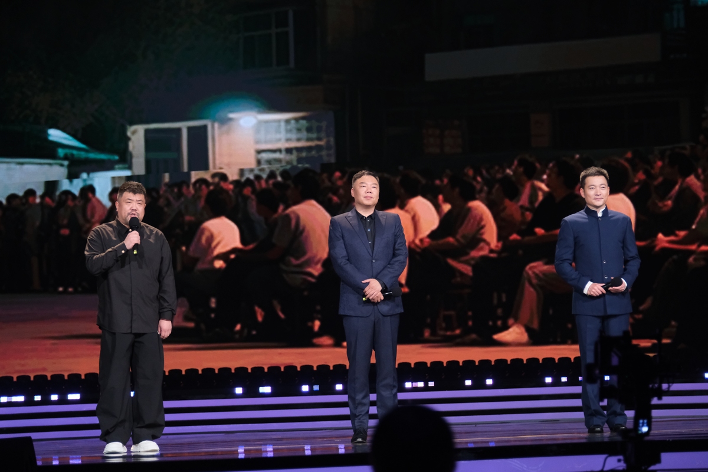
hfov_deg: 13.2
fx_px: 3068
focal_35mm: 156
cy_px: 236
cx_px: 354
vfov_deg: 8.8
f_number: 4
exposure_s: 1/160
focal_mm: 103.7
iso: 2500
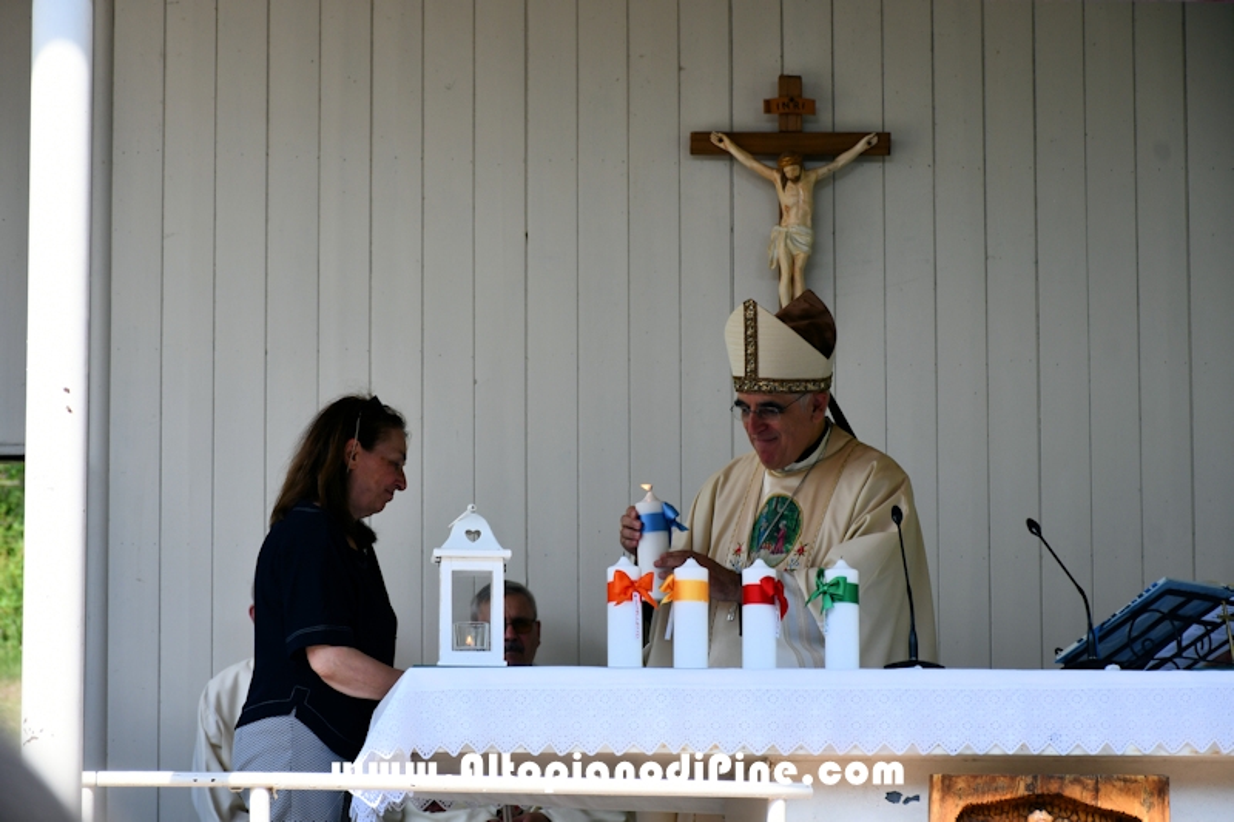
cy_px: 411
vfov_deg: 9.7
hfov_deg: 14.5
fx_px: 4866
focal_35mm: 142
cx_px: 617
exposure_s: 1/250
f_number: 7.1
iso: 200
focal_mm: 95
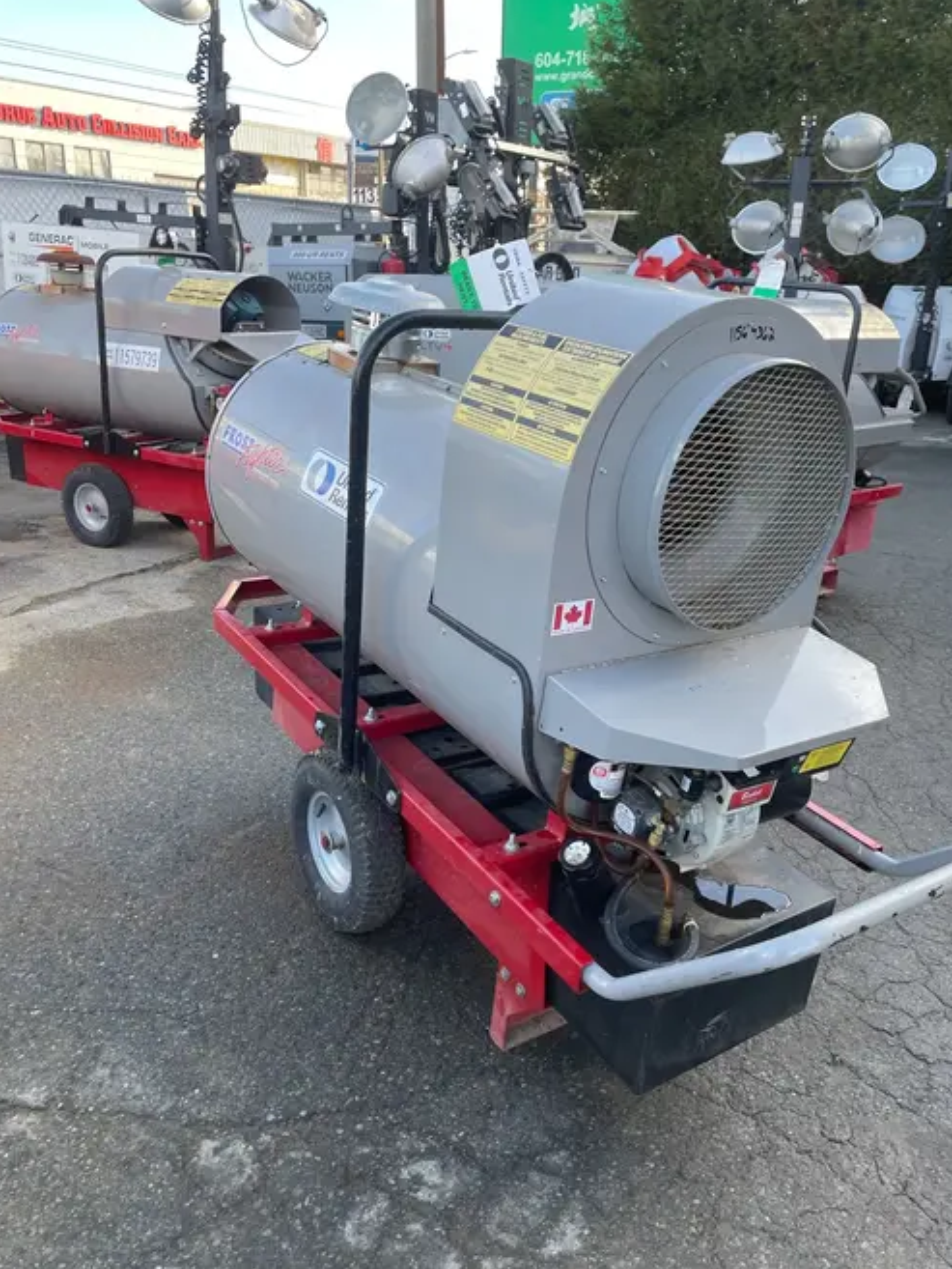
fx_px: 1063
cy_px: 658
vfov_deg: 61.6
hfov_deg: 48.2
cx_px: 519
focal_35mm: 29
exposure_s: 1/243
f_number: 1.6
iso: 32
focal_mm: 4.2
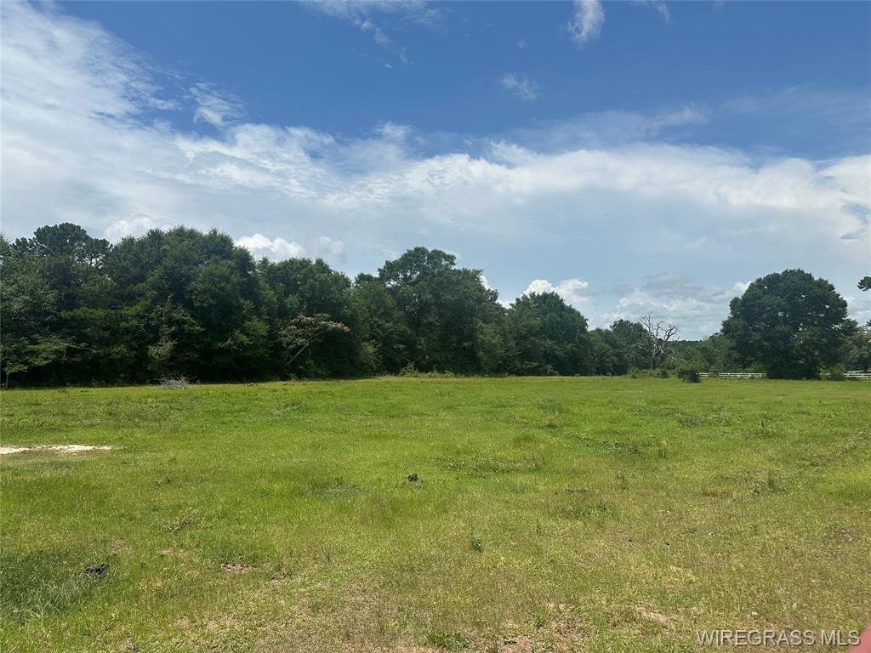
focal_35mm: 24
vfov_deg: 56.8
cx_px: 436
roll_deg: -0.9
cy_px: 326
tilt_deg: +2.2
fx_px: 604
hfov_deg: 71.6
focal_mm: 6.86
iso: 80
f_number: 1.78
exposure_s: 1/8197
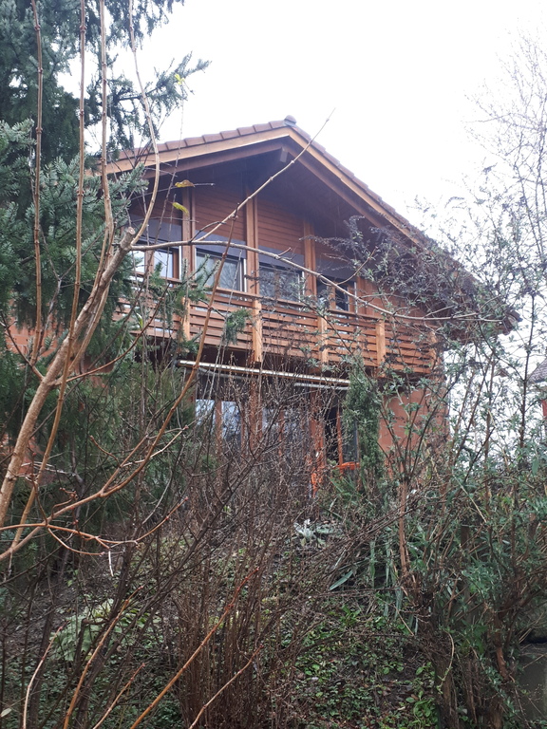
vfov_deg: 65.3
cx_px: 274
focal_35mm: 27
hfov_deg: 51.4
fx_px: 569
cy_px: 364
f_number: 1.9
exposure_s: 1/50
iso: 64
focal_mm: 3.6
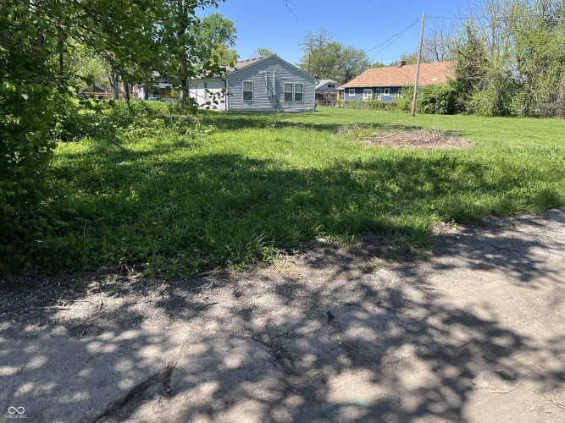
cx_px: 282
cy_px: 212
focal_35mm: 26
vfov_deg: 53.0
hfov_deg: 67.3
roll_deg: -2.0
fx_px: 424
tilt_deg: -13.3
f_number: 1.6
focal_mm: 5.1
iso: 50
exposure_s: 1/1212
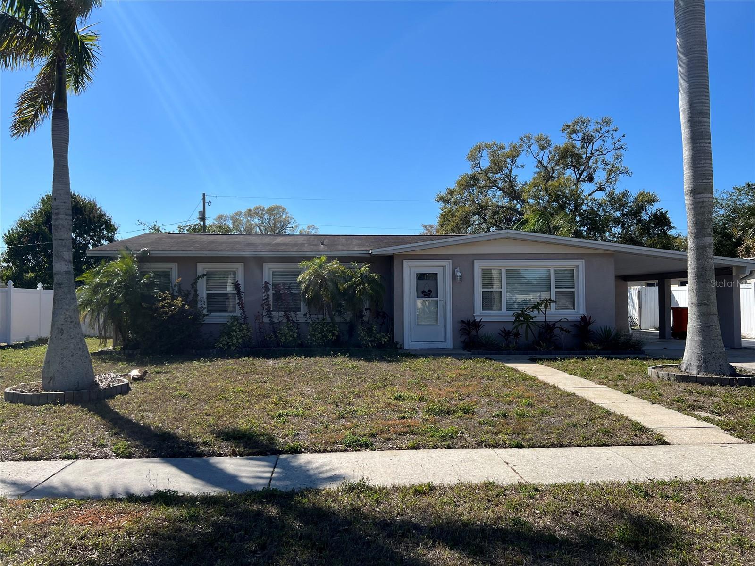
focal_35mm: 26
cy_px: 283
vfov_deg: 53.1
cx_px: 378
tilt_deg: +1.2
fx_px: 567
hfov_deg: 67.3
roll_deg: +0.4
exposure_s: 1/4630
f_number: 1.5
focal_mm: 5.7
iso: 50
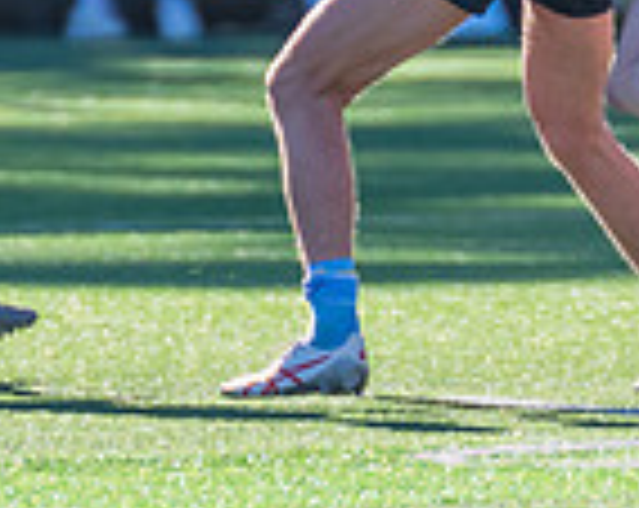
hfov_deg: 0.8
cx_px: 276
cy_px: -269
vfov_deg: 0.6
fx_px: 45371
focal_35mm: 2404
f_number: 6.3
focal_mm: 600
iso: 800
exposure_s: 1/1250
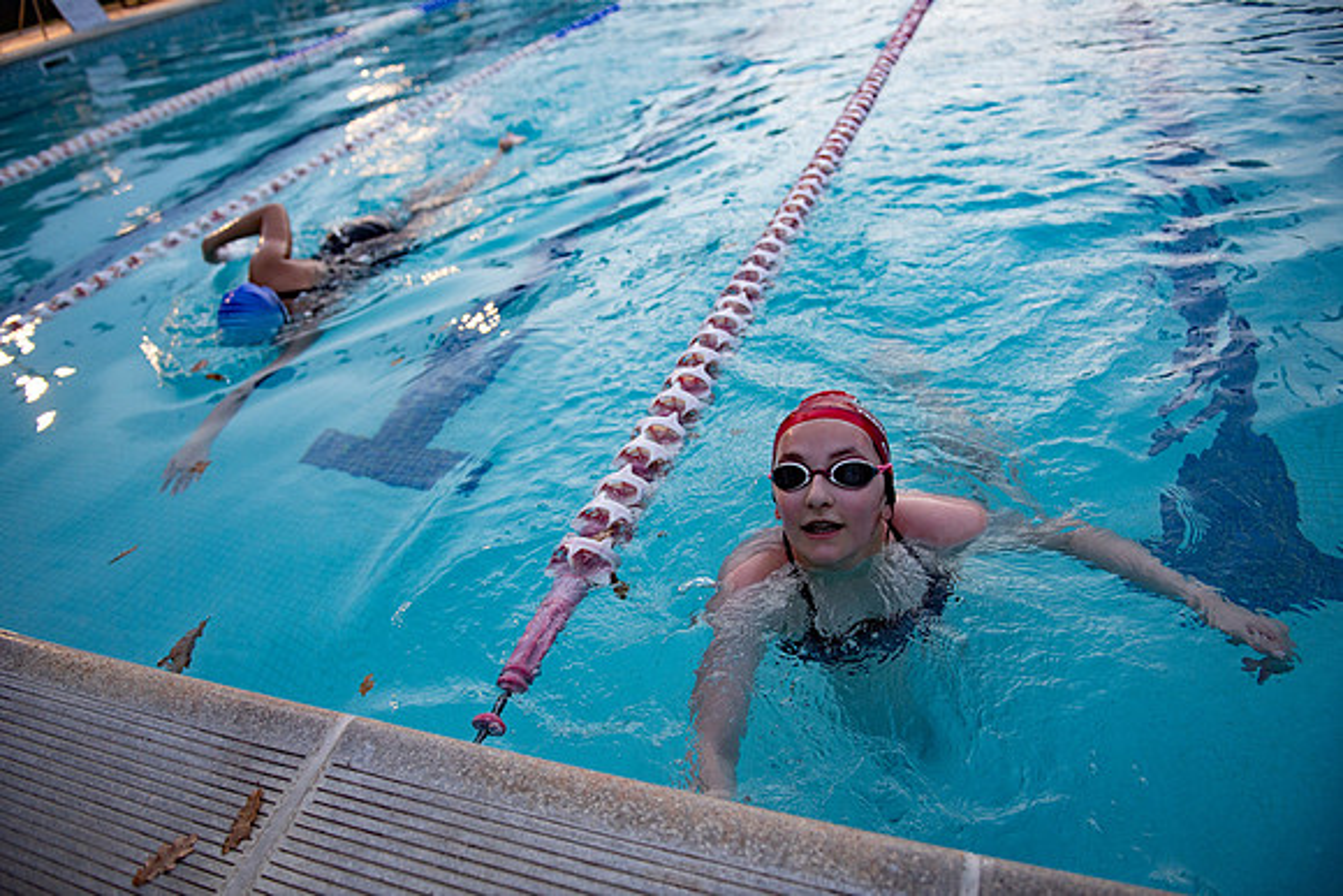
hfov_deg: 73.7
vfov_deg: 53.2
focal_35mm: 24
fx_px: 896
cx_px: 672
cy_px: 448
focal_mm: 24
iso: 800
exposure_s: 1/500
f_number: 2.8
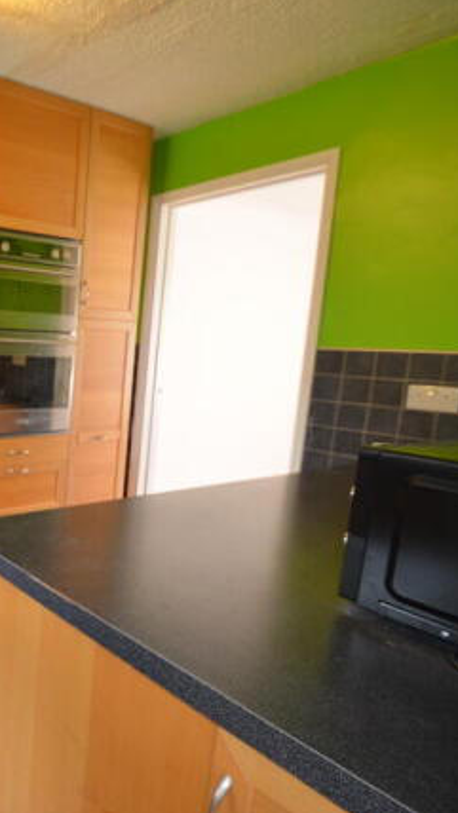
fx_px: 518
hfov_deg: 36.6
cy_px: 403
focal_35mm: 24
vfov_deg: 76.3
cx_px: -93
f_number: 3.5
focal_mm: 10
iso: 640
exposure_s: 1/60
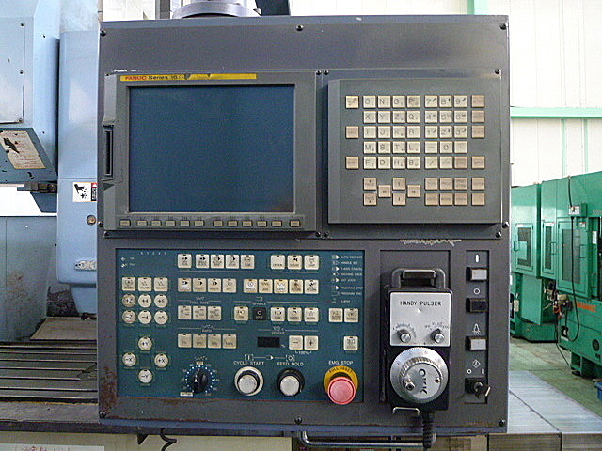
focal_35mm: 25
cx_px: 301
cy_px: 226
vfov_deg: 54.9
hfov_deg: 69.4
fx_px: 435
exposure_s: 1/4
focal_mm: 4.5
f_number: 2.8
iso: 400
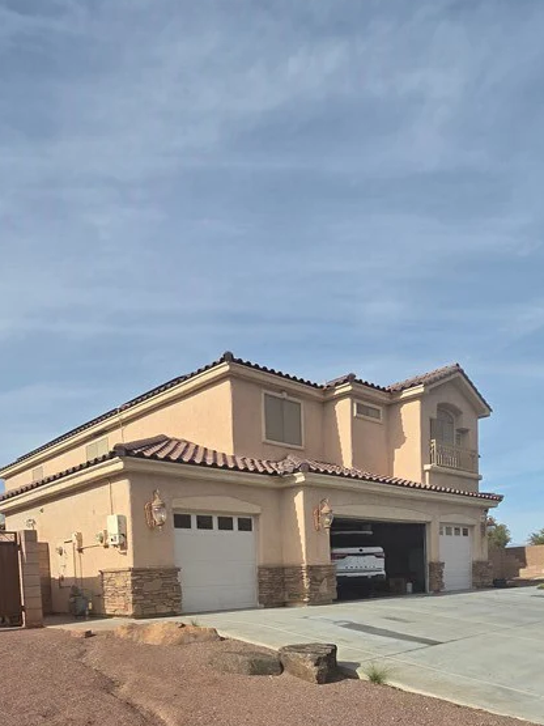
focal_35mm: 24
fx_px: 503
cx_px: 217
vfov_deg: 63.5
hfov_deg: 56.4
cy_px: 610
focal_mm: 2.2
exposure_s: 1/3042
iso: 50
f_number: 2.2
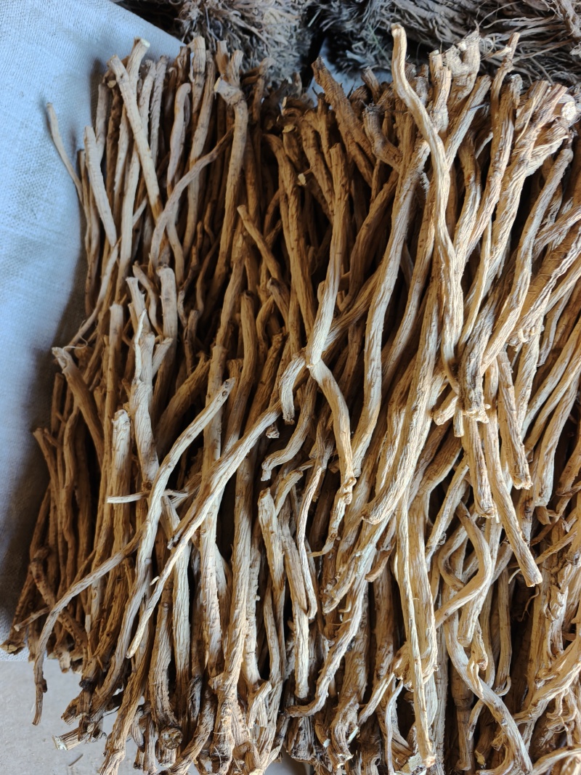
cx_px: 290
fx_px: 515
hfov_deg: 58.9
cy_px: 388
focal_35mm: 23
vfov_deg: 73.9
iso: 250
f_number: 1.6
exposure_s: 1/114
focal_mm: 6.06
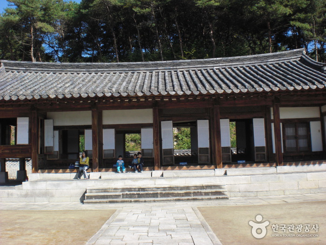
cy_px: 122
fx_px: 358
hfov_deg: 49.0
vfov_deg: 37.7
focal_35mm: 38
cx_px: 163
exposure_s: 1/400
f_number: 5.6
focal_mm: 6.3
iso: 100
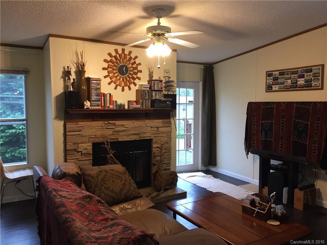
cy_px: 122
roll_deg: -1.2
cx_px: 164
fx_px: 274
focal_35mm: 29
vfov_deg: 48.2
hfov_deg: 61.7
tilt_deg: -3.8
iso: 50
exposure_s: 1/30
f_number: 2.2
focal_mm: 4.15
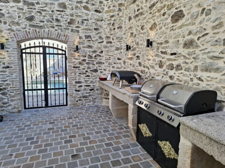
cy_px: 84
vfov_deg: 58.9
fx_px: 149
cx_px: 112
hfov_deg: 73.9
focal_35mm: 23
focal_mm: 5.54
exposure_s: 1/371
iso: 50
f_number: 1.8
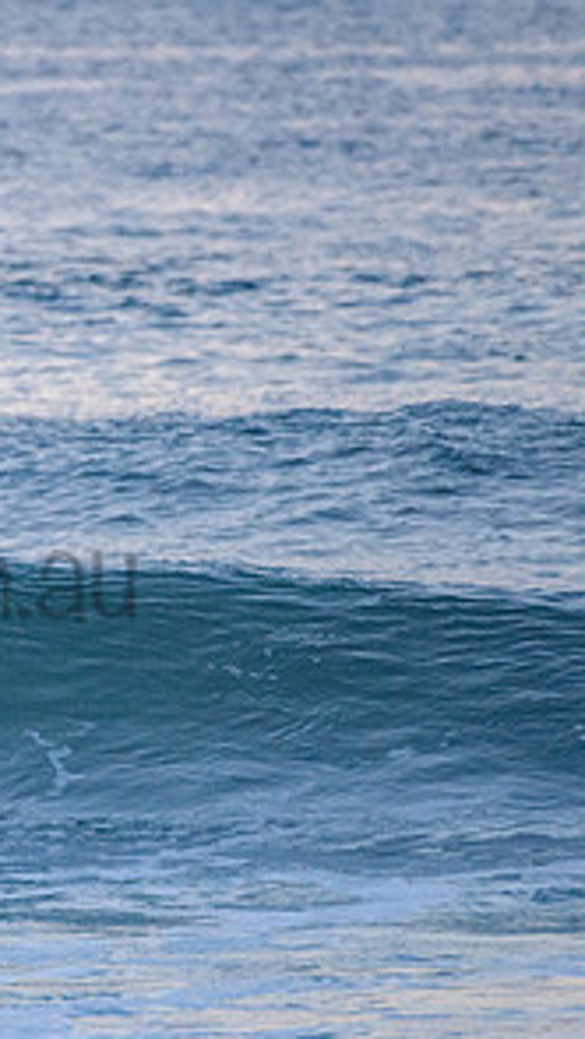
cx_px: -236
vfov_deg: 2.1
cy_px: 537
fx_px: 28368
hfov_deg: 1.2
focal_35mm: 1029
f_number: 5.6
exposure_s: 1/500
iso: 2500
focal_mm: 500
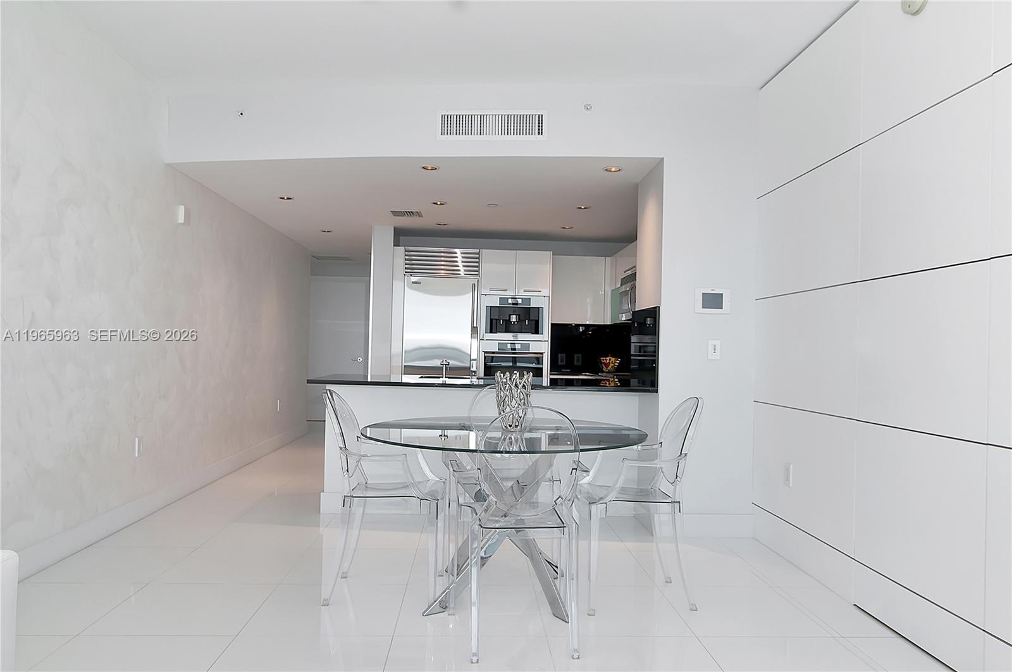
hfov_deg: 73.8
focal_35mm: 24
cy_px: 336
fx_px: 674
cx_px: 506
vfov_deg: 53.0
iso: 200
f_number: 5.6
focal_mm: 16
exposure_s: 1/50
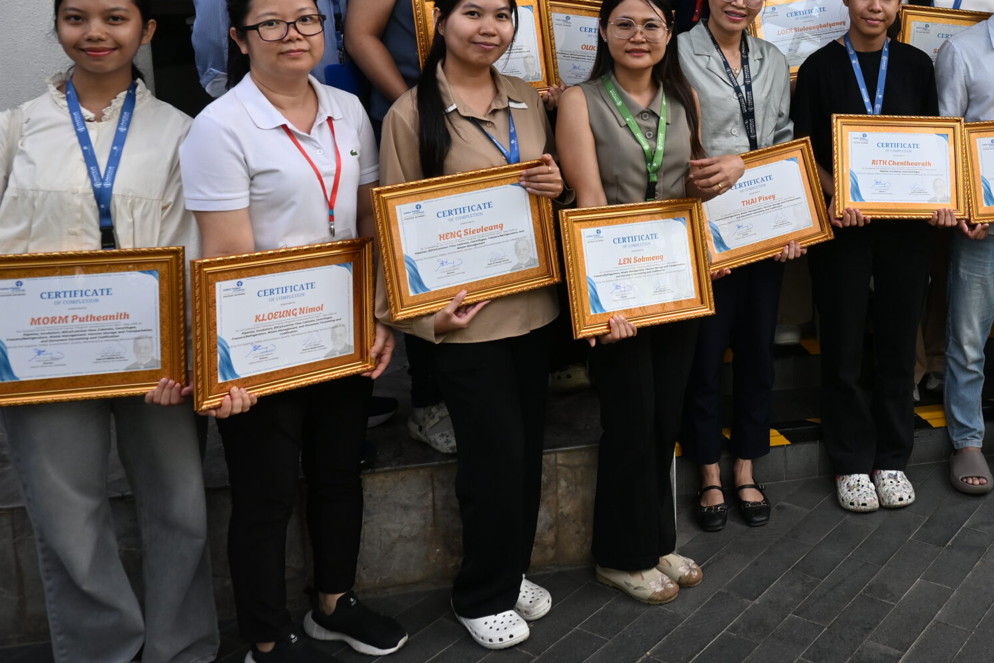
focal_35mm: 41
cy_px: 130
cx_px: 808
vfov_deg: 31.7
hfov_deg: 44.9
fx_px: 1132
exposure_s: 1/250
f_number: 4.5
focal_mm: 16
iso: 200
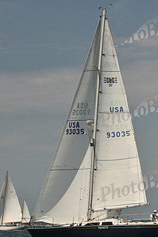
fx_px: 829
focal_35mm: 126
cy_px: 80
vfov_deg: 16.2
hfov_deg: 10.9
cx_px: 62
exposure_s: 1/1000
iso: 320
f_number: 9
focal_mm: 70
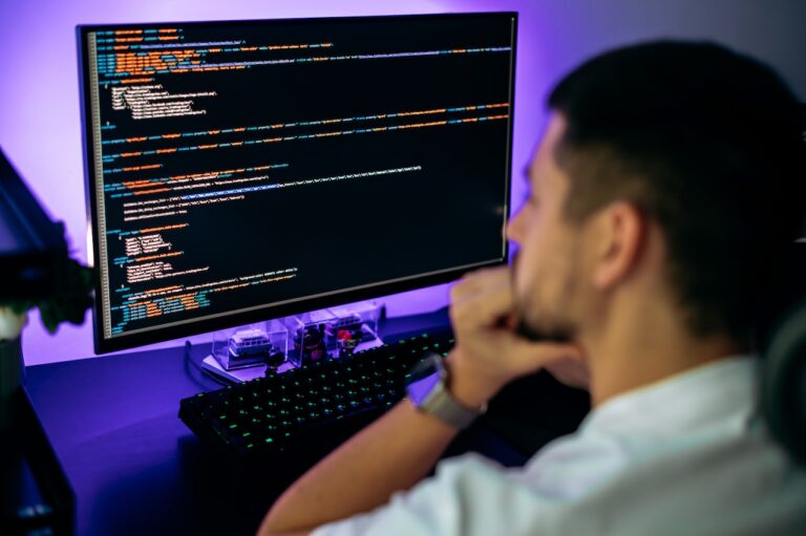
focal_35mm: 50
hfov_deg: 39.6
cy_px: 268
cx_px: 403
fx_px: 1119
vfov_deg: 27.0
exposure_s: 1/160
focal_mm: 50
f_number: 2.2
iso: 500
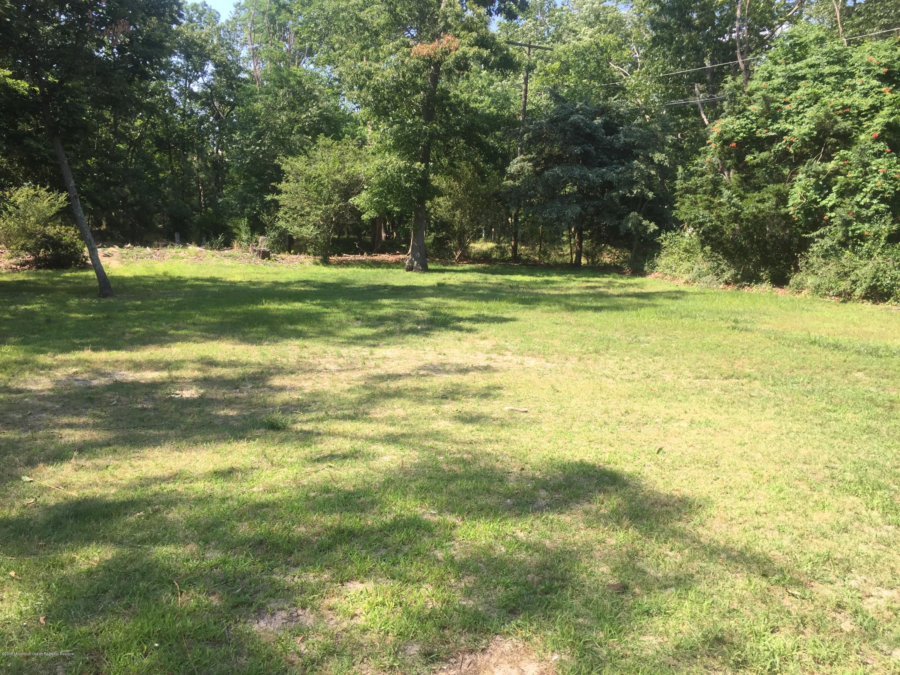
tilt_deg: -6.7
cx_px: 450
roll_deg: -1.6
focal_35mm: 29
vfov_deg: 48.2
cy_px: 338
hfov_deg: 61.7
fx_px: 754
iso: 32
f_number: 2.2
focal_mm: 4.15
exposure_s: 1/590
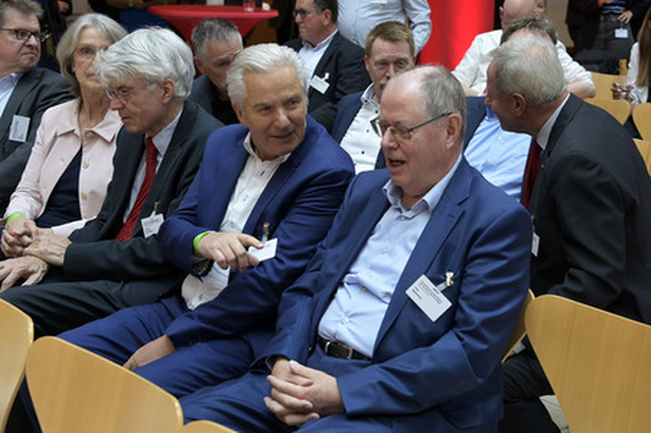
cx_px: 326
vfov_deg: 27.0
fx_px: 903
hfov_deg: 39.6
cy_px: 216
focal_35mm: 50
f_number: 5
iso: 1600
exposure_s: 1/500
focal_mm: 50
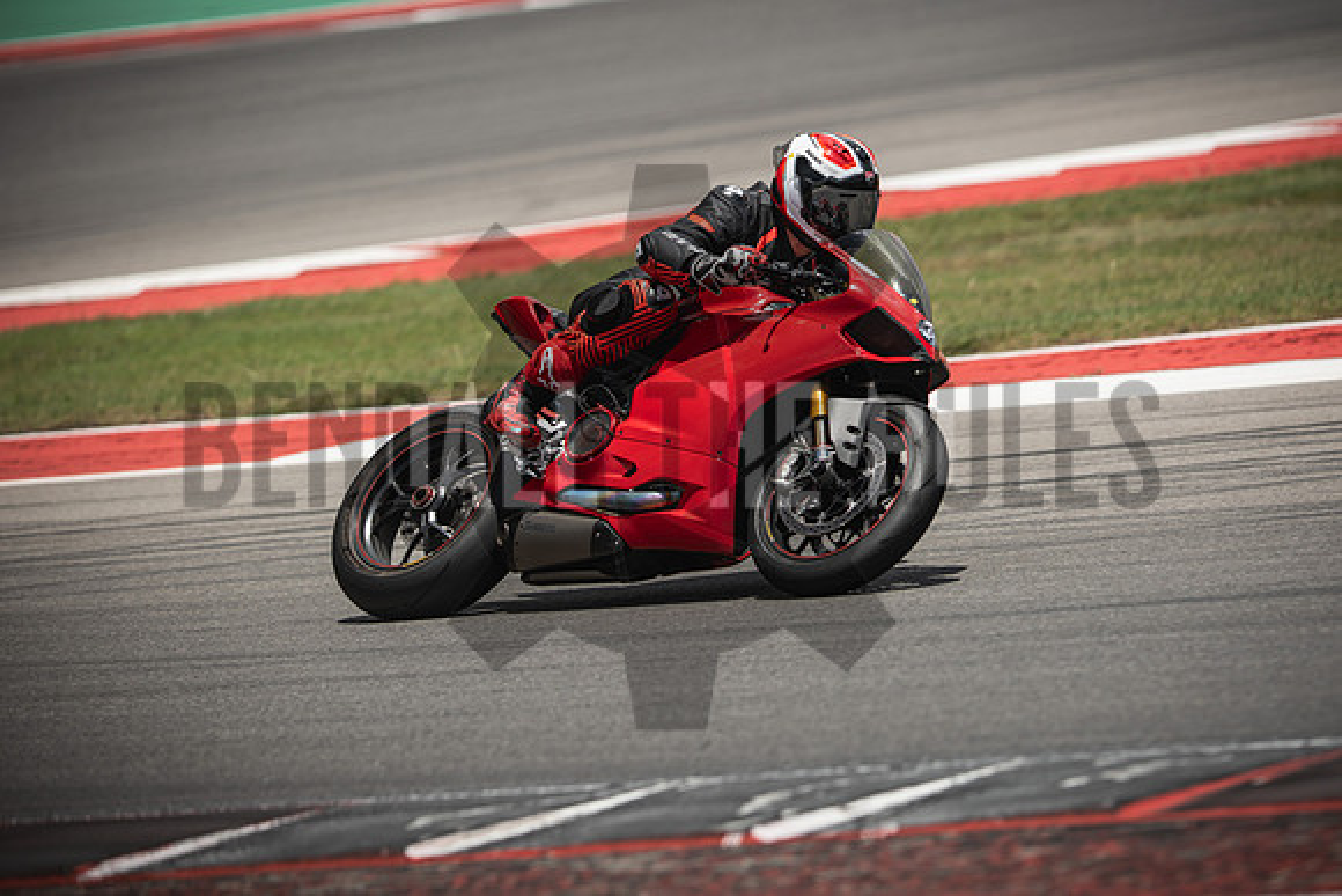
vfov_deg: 4.6
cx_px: 671
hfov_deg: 6.9
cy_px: 448
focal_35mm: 300
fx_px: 11185
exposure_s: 1/2000
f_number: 2.8
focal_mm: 200
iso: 125
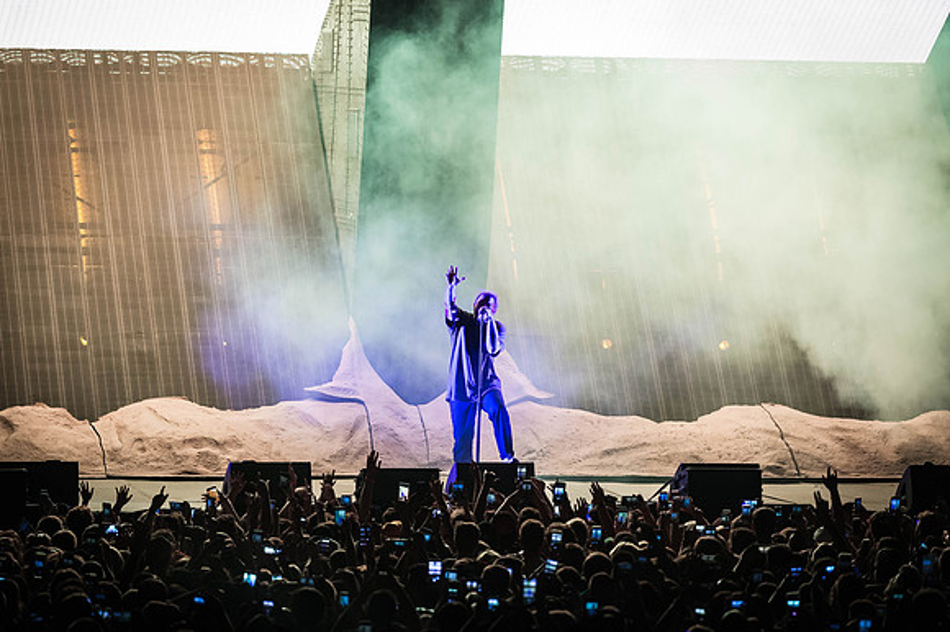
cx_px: 509
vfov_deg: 6.0
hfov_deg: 9.0
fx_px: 6010
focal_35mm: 228
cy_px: 293
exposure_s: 1/500
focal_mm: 200
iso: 3200
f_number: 2.8
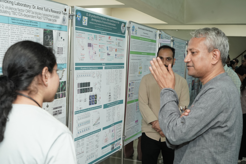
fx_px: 321
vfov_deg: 28.6
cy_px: 82
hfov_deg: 41.9
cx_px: 123
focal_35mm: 47
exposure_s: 1/125
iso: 3200
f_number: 7.1
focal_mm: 47
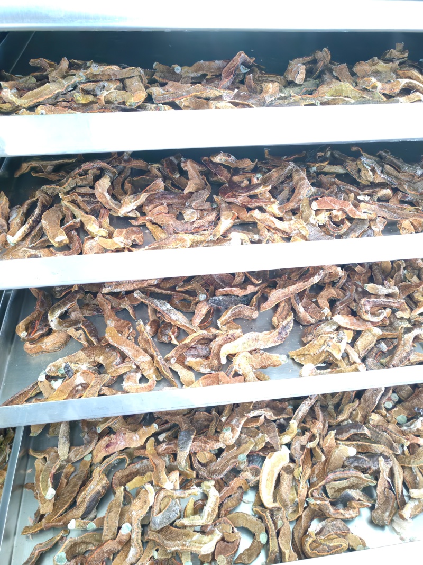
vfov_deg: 65.3
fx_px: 440
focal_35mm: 27
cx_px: 212
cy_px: 282
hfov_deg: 51.3
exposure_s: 1/9
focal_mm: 5.52
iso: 5000
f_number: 1.95
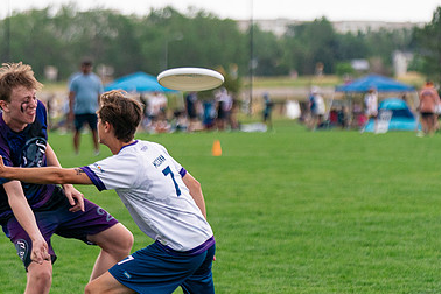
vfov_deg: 4.8
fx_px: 3491
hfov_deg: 7.2
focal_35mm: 285
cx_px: 183
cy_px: 198
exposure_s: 1/4000
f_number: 2.8
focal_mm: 125
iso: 800
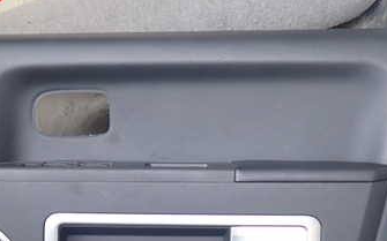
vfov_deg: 21.9
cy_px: 239
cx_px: 139
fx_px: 601
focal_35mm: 57
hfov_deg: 35.4
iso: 100
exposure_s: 1/100
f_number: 2.3
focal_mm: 5.4
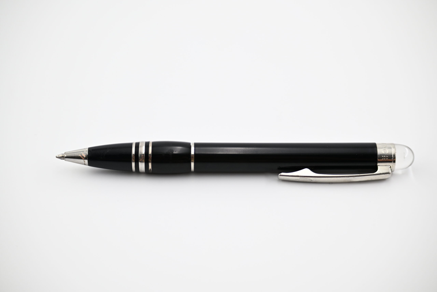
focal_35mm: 76
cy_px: 146
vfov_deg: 17.8
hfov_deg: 26.5
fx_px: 929
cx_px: 218
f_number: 4.5
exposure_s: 1/400
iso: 400
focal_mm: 51
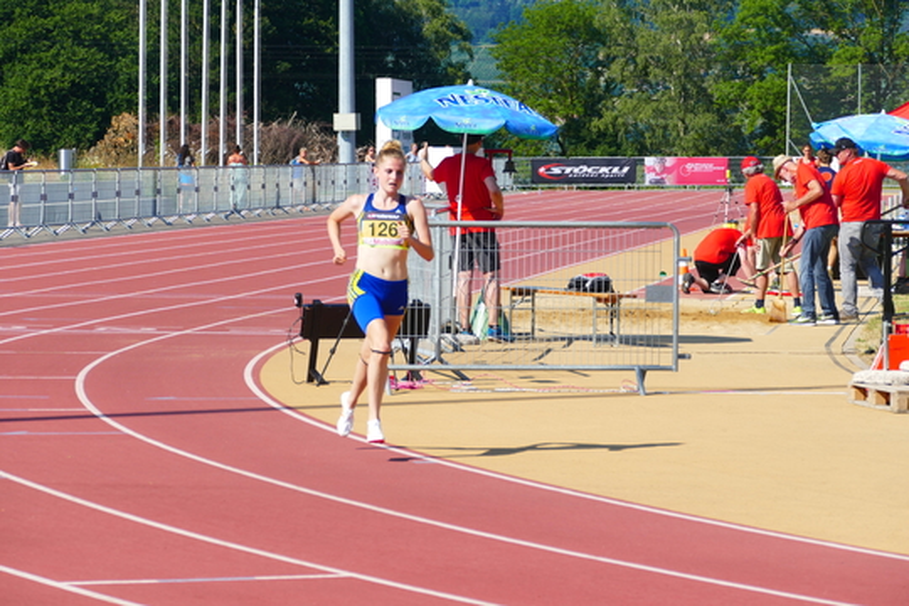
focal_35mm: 175
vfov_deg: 7.8
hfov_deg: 11.7
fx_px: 4418
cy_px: 303
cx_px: 454
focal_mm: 63.88
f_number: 4
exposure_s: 1/800
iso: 125
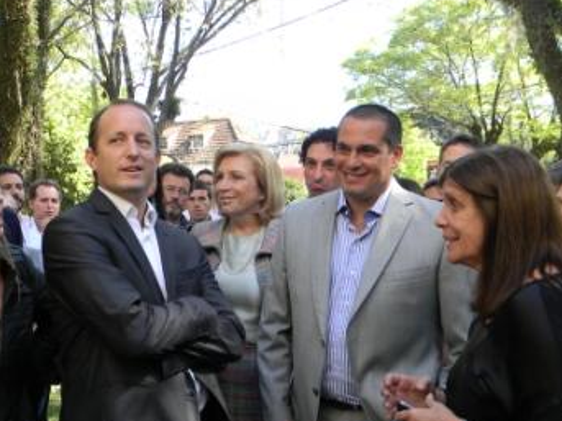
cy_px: 249
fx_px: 763
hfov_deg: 40.3
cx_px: 233
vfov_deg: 30.8
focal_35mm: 47
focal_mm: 6.4
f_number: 3.7
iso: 80
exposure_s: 1/70.2
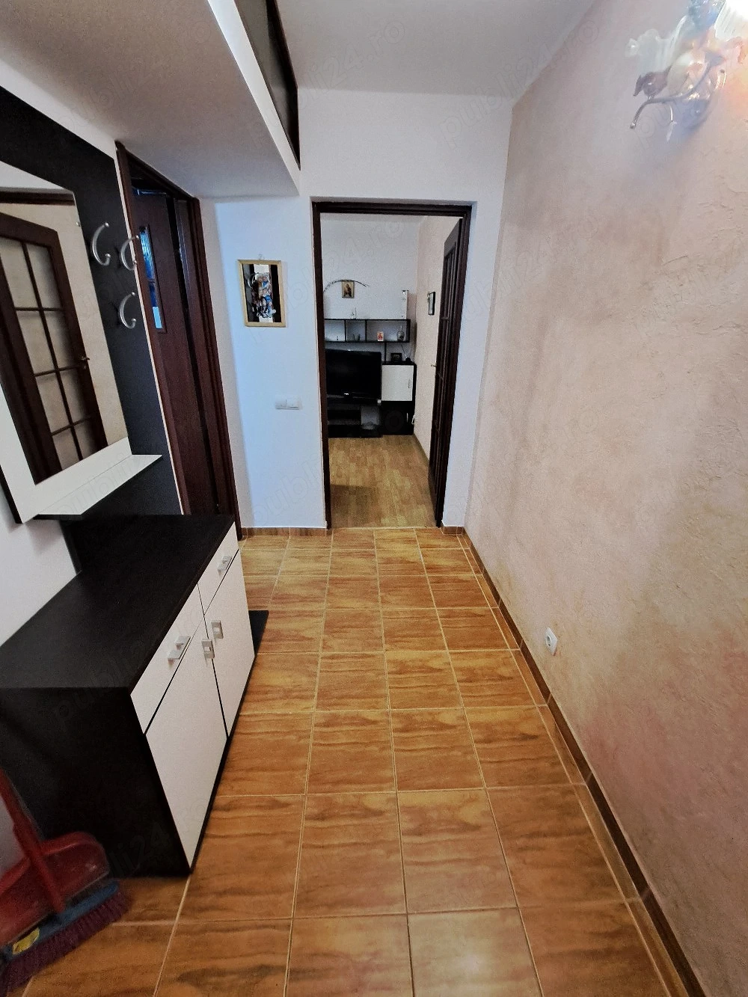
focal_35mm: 13
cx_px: 374
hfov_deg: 89.9
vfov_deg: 106.2
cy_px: 498
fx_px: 374
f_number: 2.2
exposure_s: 1/25
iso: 400
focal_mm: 1.74
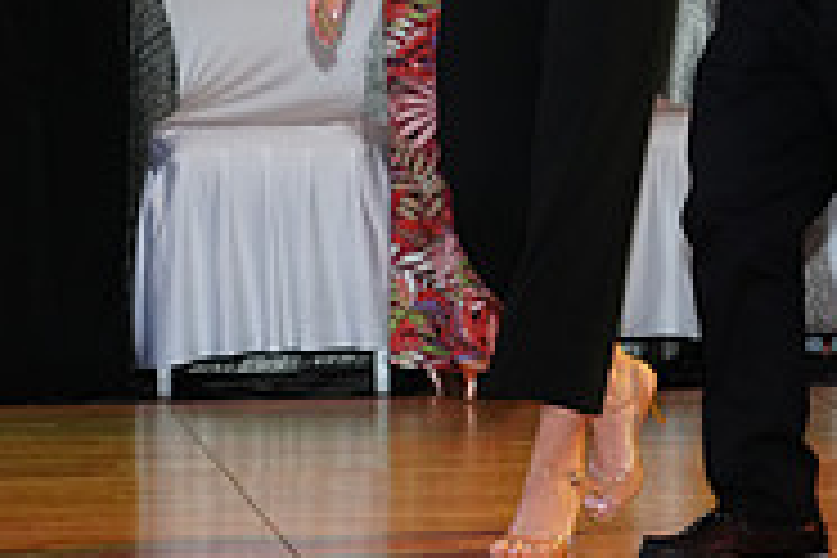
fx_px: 7091
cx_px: 684
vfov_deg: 4.5
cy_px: -146
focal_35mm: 305
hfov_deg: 6.7
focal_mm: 98
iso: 1600
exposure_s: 1/250
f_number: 4
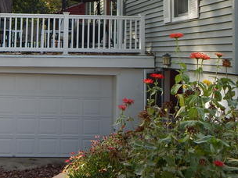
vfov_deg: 24.1
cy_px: 15
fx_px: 406
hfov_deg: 31.8
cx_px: 47
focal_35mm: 59
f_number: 3.2
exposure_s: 1/400
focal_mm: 5.1
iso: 125
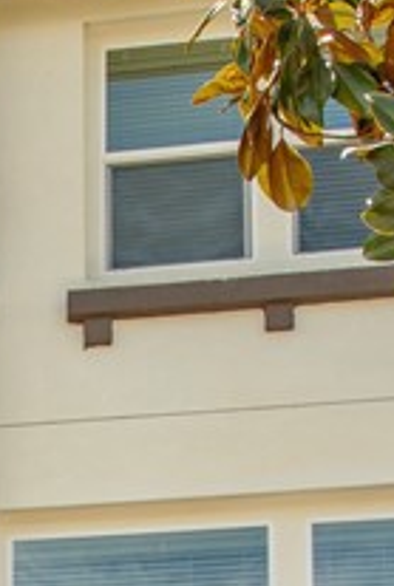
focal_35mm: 115
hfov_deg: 11.1
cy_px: 1084
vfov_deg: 15.2
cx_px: -323
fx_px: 1878
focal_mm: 22
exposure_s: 1/320
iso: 200
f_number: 9
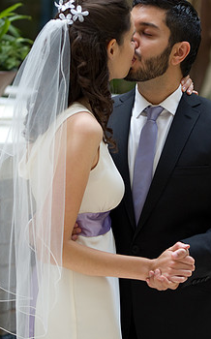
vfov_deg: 12.1
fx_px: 1596
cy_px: 133
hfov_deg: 7.6
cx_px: 126
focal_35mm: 173
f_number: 2.8
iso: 640
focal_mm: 87.5
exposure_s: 1/125
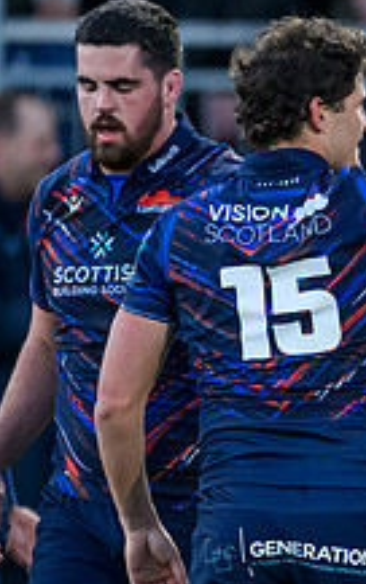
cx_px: 941
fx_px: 30183
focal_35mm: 1895
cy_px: 459
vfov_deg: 1.1
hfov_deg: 0.7
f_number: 4
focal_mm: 560
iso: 5000
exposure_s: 1/1250
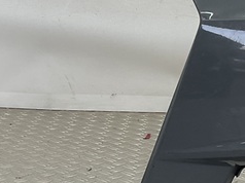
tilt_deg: -9.6
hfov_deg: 16.0
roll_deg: -2.0
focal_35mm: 123
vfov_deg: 12.0
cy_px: 27
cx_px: 110
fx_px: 870
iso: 20
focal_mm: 3
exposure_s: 1/120
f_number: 1.8
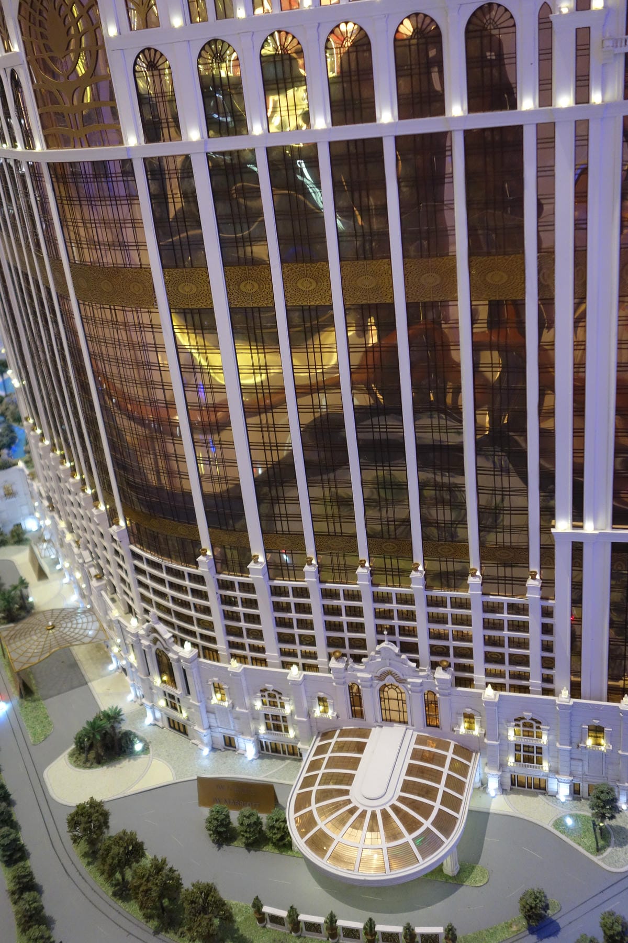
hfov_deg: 37.9
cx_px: 314
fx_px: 916
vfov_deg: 54.4
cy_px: 472
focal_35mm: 35
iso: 800
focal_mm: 12.94
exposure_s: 1/40
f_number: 2.8
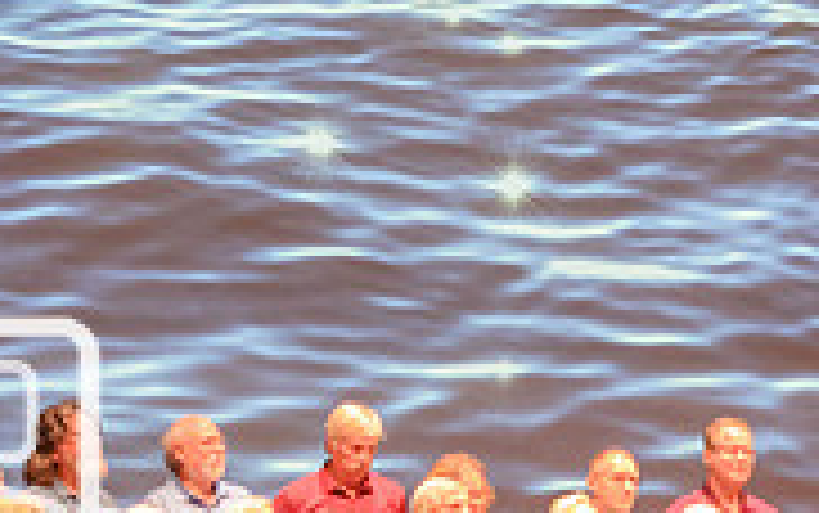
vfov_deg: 5.4
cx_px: 828
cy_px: 349
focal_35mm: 245
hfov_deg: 8.5
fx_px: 5472
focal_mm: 50
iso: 2000
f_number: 4.8
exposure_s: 1/60
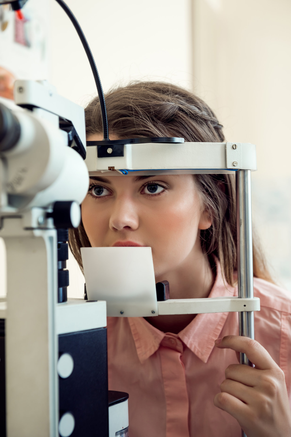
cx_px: 146
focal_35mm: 70
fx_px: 848
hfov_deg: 19.5
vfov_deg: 28.8
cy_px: 218
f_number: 5
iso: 100
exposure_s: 1/125
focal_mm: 70
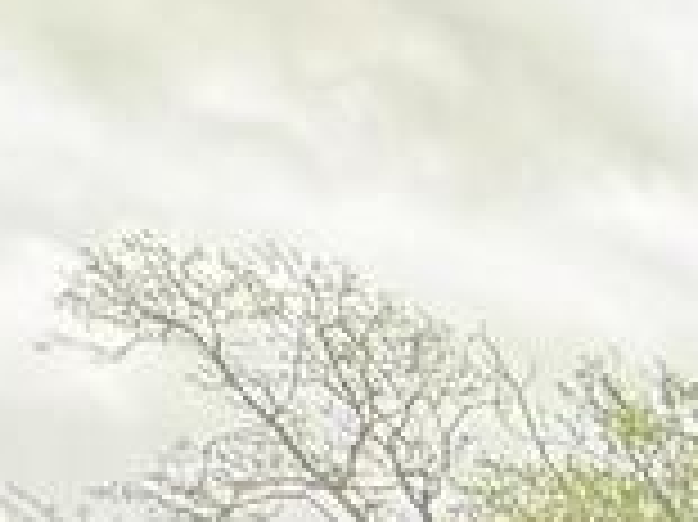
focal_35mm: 81
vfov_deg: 12.7
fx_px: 1632
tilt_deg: -16.6
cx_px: 1891
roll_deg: -0.3
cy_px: 1346
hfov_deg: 13.0
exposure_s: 1/99
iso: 100
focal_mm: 2.22
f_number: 2.2
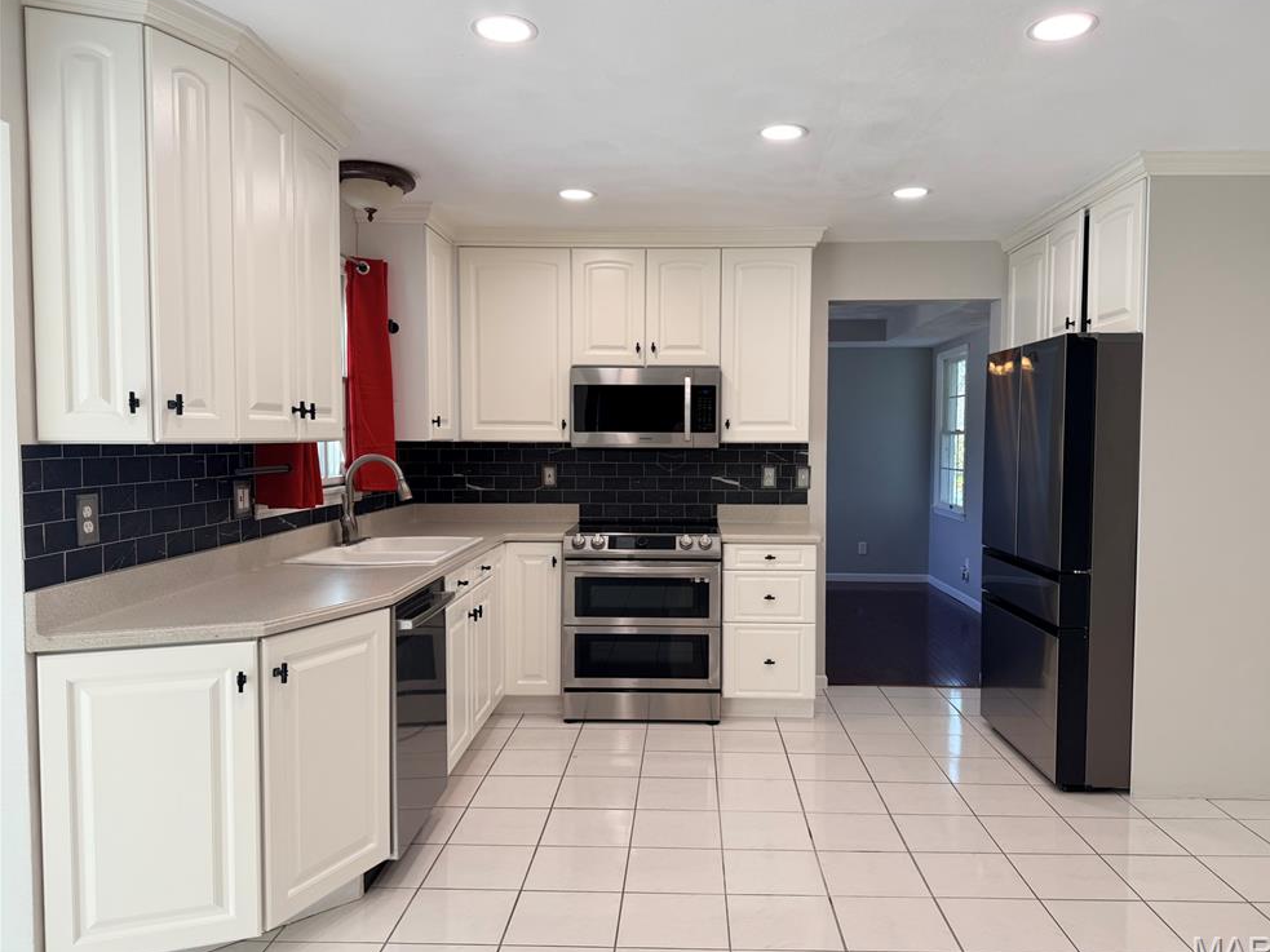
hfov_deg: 69.4
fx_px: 917
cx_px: 660
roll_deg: +0.5
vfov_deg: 54.9
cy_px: 482
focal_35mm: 25
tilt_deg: -2.6
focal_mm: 6.76
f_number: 1.78
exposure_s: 1/120
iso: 64
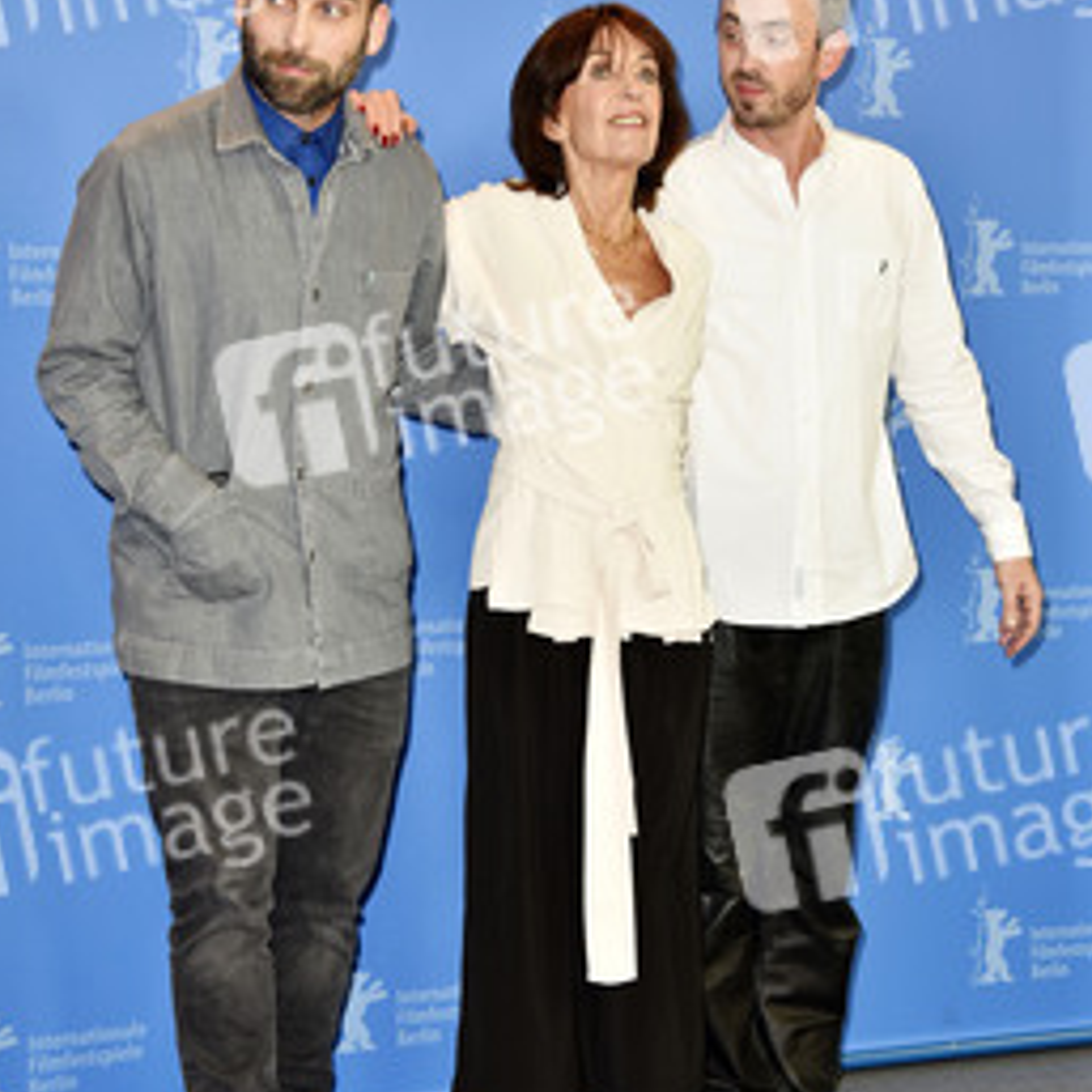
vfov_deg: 20.2
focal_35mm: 86
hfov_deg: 20.2
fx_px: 3069
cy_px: 599
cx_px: 557
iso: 640
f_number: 5.6
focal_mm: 65
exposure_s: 1/125
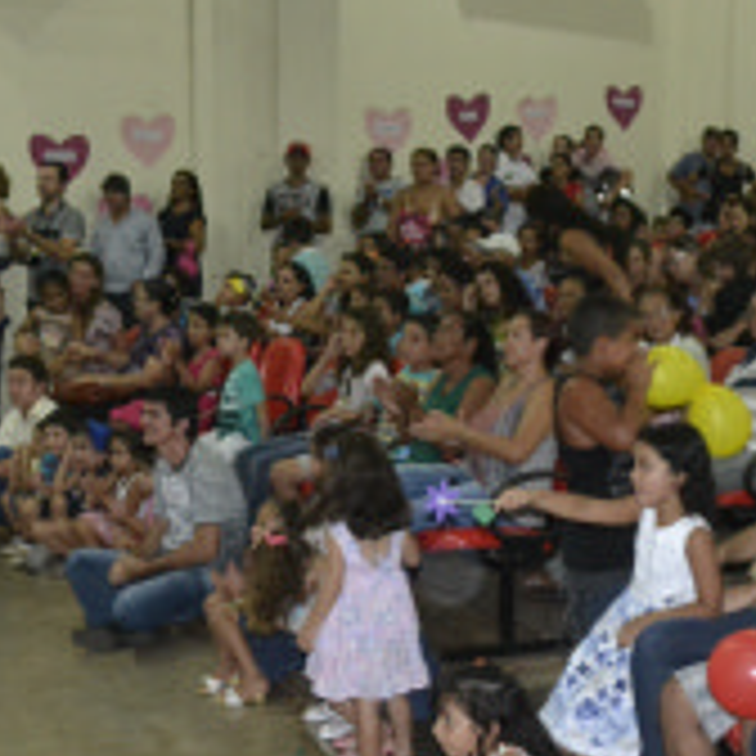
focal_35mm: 76
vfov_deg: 22.2
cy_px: 686
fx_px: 1878
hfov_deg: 22.4
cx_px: 612
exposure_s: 1/60
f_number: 3.5
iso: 3200
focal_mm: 20
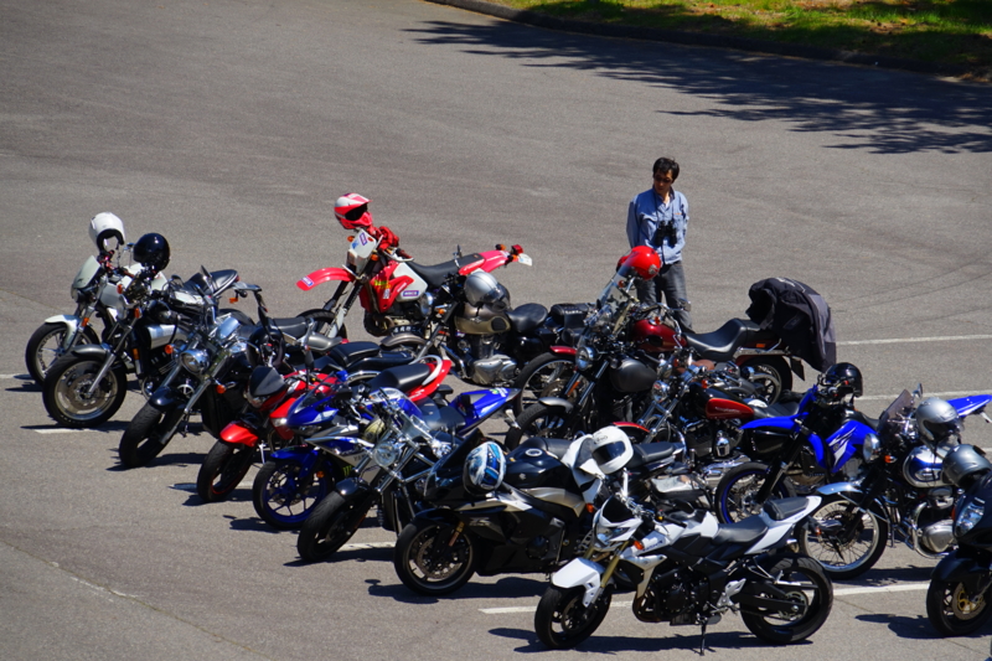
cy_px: 330
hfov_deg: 7.4
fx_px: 7631
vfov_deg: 5.0
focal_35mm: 277
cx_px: 496
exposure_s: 1/400
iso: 100
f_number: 8
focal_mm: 185
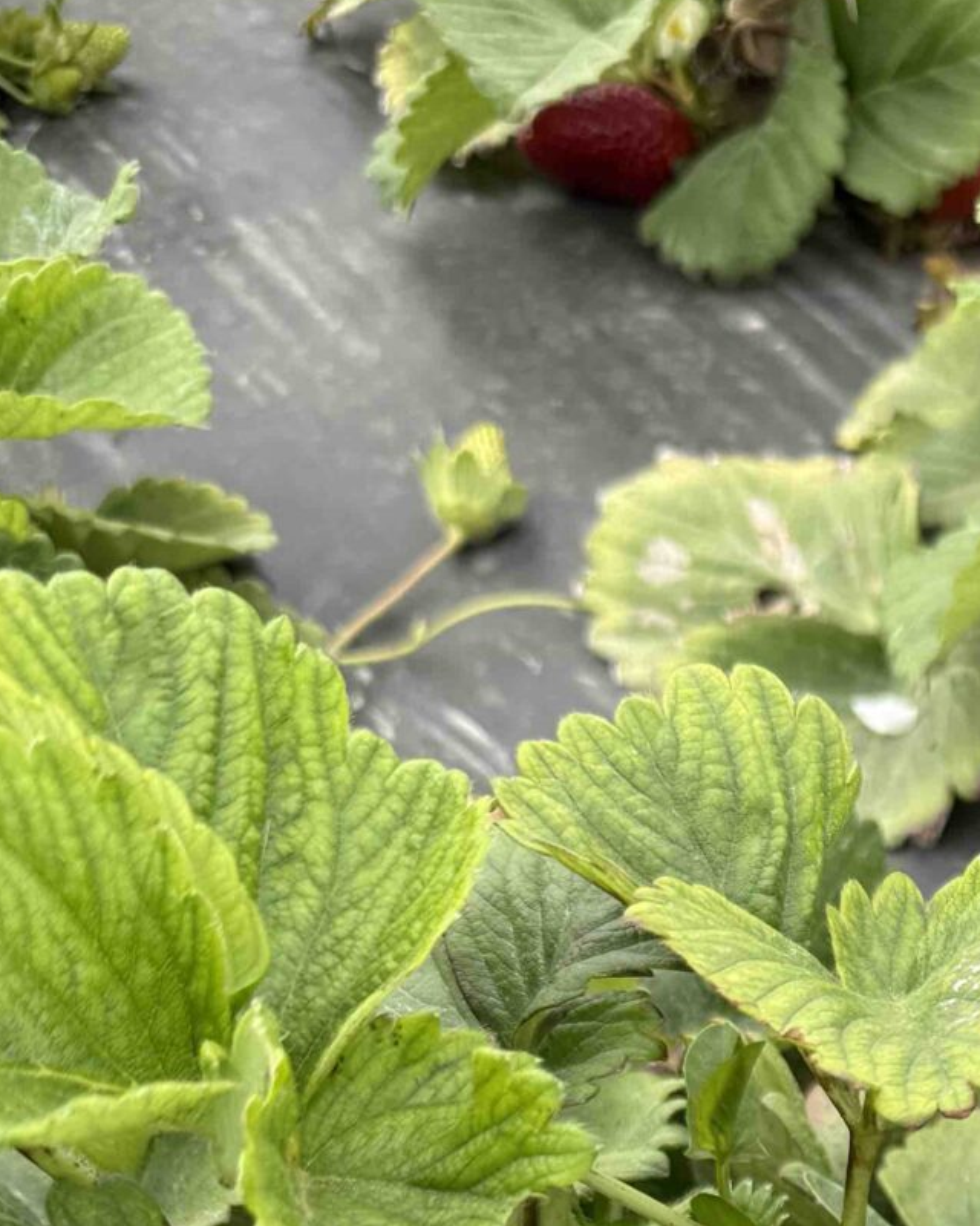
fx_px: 2719
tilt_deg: -51.1
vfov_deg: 21.9
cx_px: 1337
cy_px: 1744
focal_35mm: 75
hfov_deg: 18.7
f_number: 1.78
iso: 80
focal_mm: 6.76
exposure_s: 1/514
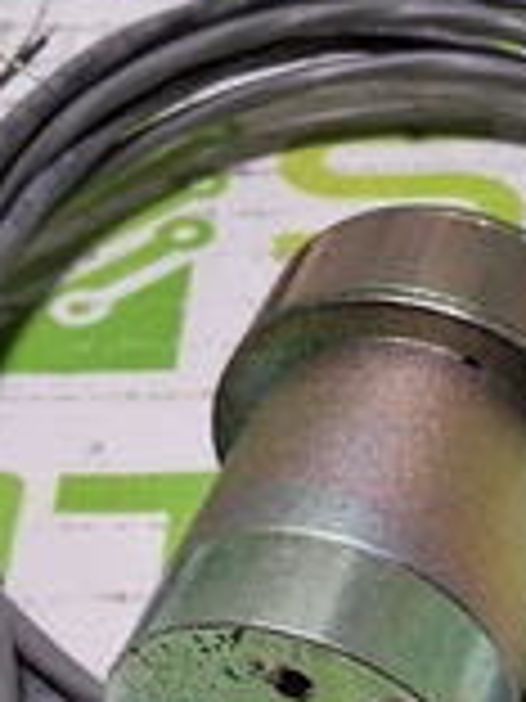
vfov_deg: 26.2
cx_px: 441
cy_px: 616
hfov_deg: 20.2
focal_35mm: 72
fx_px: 1459
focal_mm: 2.91
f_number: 1.9
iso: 50
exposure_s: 1/120
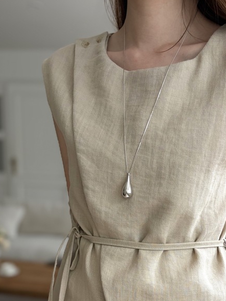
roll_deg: -2.9
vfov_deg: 40.0
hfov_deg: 31.9
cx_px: 149
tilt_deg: -12.8
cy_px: 250
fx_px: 392
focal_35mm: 45
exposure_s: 1/122
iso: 100
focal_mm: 5.96
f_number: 1.6
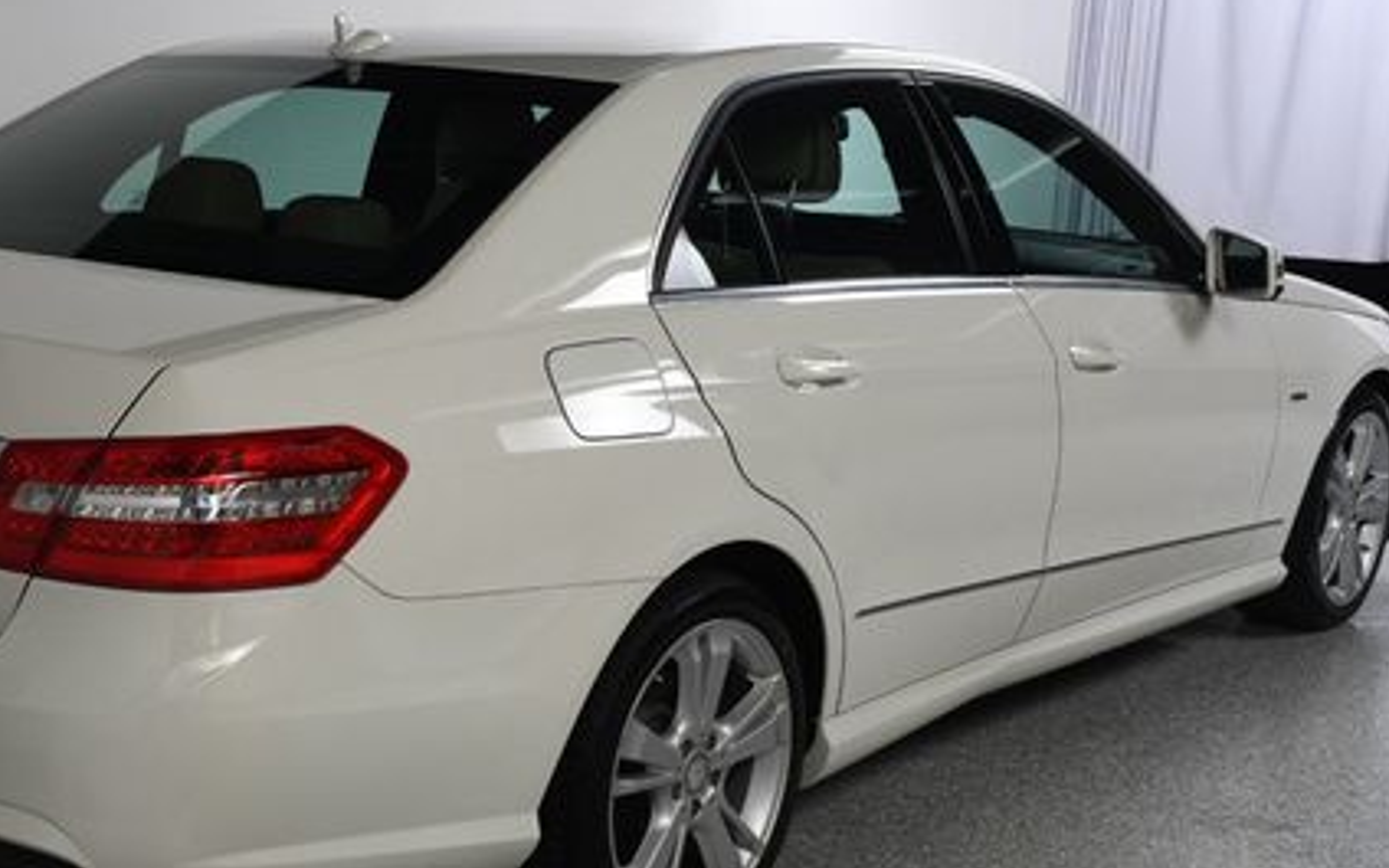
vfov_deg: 21.6
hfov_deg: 33.7
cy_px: 468
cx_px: 462
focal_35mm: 60
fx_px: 2271
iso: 100
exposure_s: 1/160
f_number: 13
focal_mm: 26
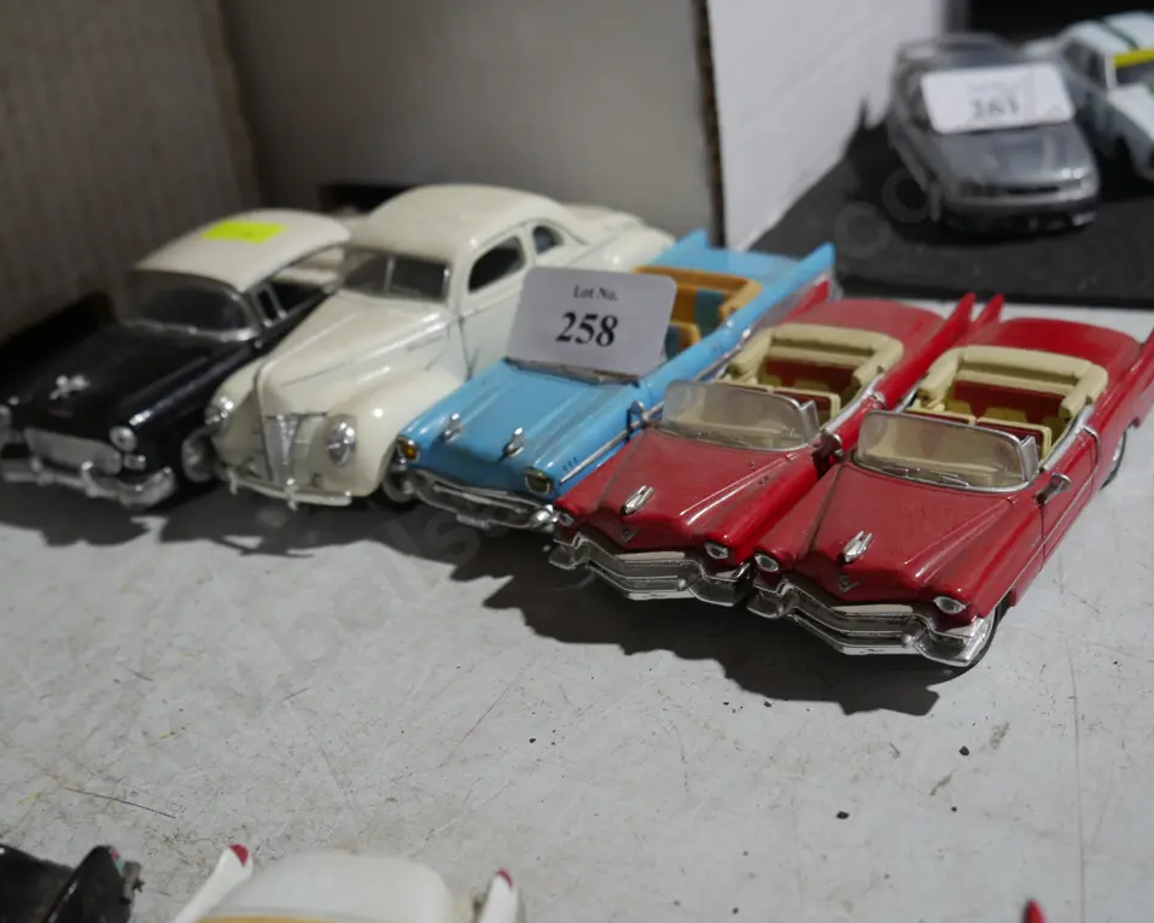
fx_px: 1571
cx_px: 553
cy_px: 461
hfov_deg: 40.3
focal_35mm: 46
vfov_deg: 32.8
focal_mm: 22
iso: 400
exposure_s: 1/60
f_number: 4.7
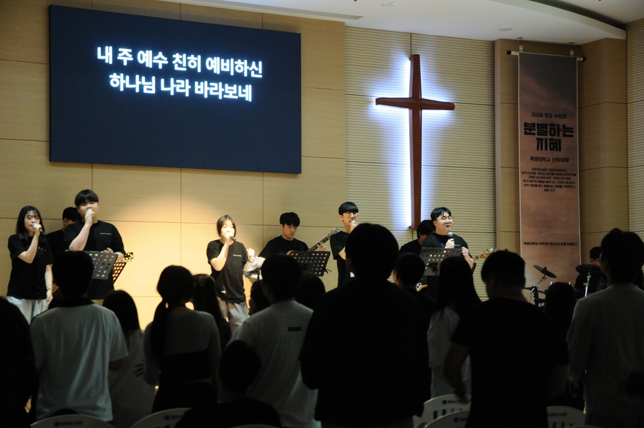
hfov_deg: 28.1
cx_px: 322
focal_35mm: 72
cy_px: 214
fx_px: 1286
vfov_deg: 18.9
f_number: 5
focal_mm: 48
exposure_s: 1/30
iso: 1800
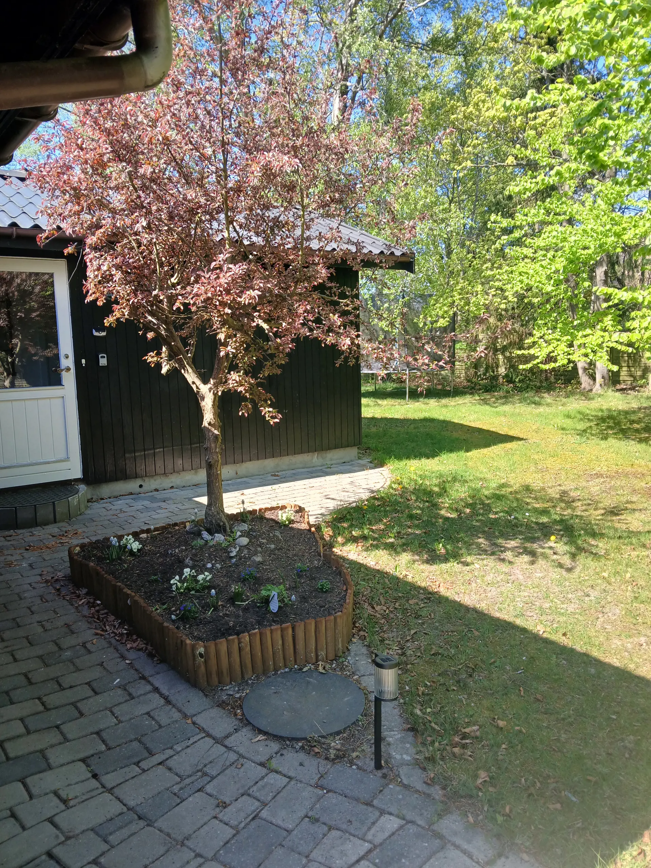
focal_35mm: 26
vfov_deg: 67.3
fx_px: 652
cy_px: 434
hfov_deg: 53.1
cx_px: 326
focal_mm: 3.98
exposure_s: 1/146
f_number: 1.8
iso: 20
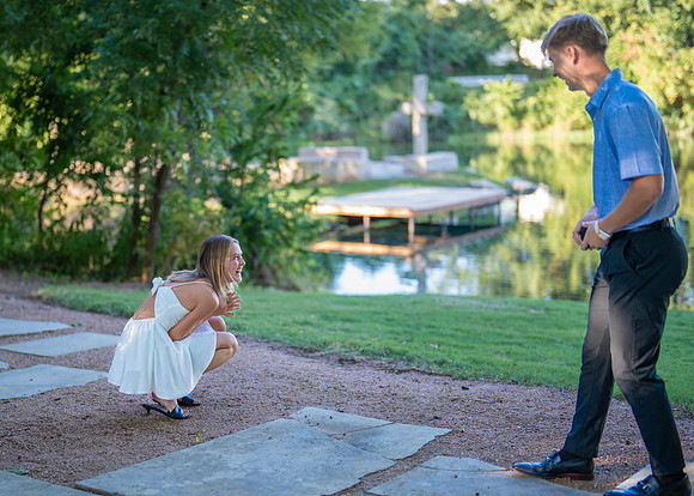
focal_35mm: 65
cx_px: 248
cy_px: 294
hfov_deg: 30.4
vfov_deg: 22.0
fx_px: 1271
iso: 320
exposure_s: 1/1000
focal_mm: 50
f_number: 1.2
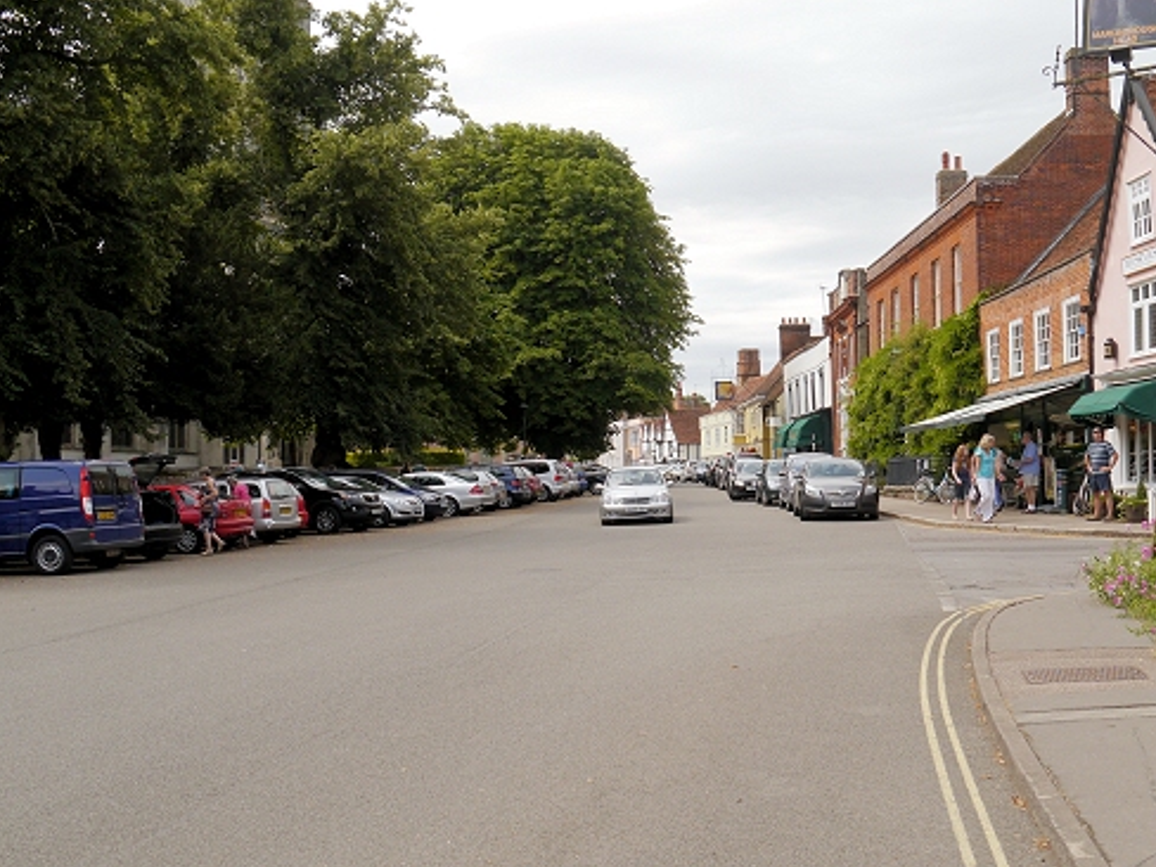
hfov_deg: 44.6
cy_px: 463
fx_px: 1403
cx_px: 682
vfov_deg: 34.3
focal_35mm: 42
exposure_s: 1/500
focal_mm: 16
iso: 160
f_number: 5.6
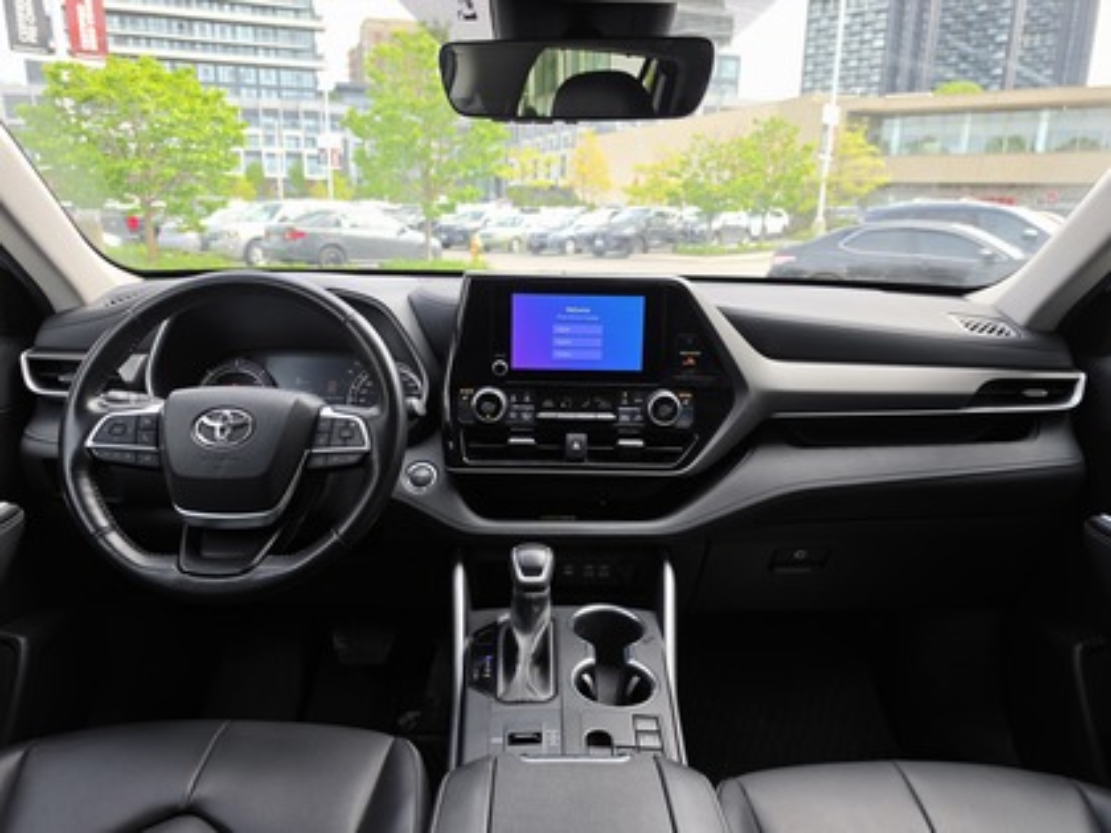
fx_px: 738
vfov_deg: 58.9
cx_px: 556
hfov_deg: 73.9
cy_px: 416
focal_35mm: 23
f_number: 1.4
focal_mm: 6.5
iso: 16
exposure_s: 1/200
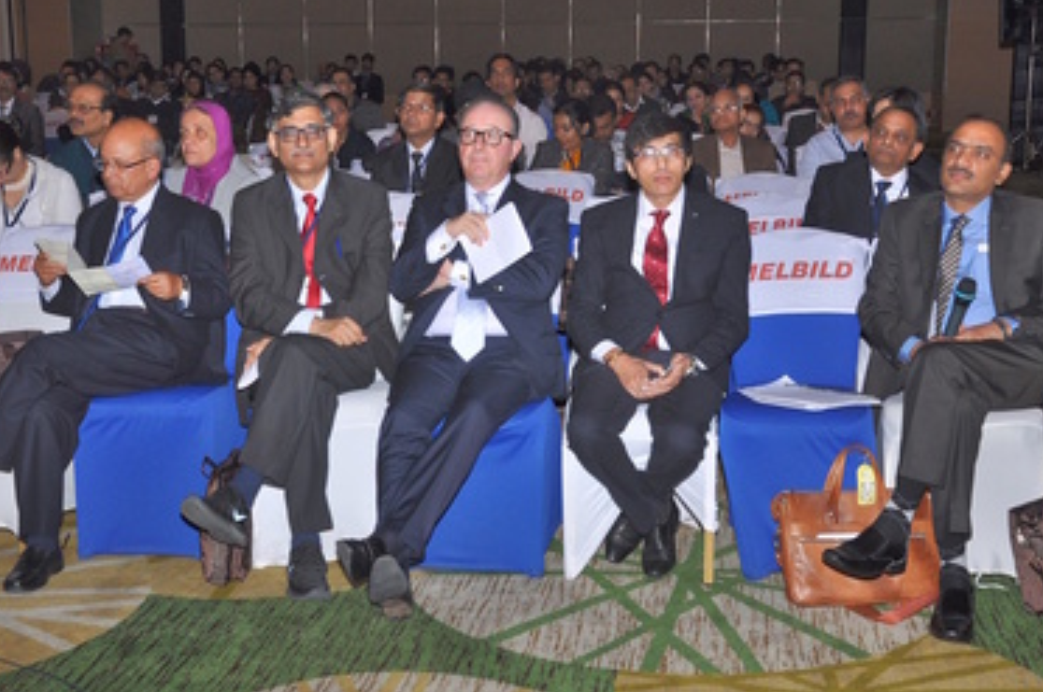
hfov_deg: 34.5
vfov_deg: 23.3
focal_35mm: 58
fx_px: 1678
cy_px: 312
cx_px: 479
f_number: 6.3
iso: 400
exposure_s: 1/125
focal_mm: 32
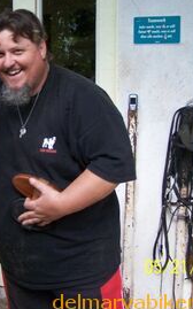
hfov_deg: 21.3
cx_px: 29
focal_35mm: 60
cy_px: 140
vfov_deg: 34.0
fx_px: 505
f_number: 2.8
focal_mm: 6.3
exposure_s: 1/30
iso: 140
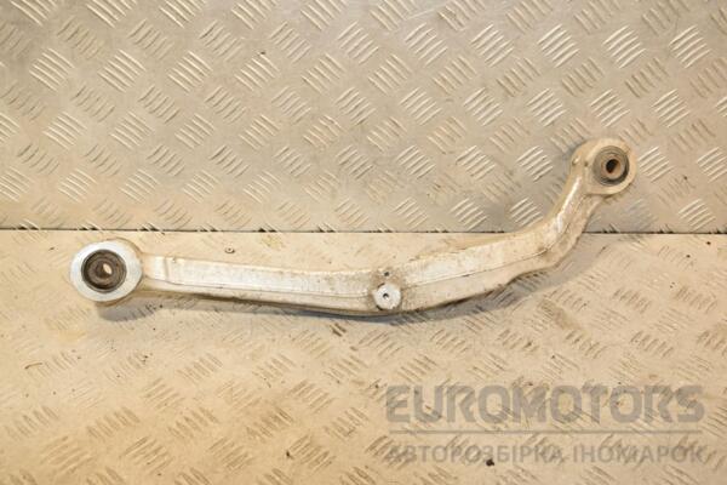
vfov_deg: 31.9
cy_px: 242
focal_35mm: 42
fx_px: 848
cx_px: 364
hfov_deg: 46.4
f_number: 6.3
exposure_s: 1/200
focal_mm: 28
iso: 800
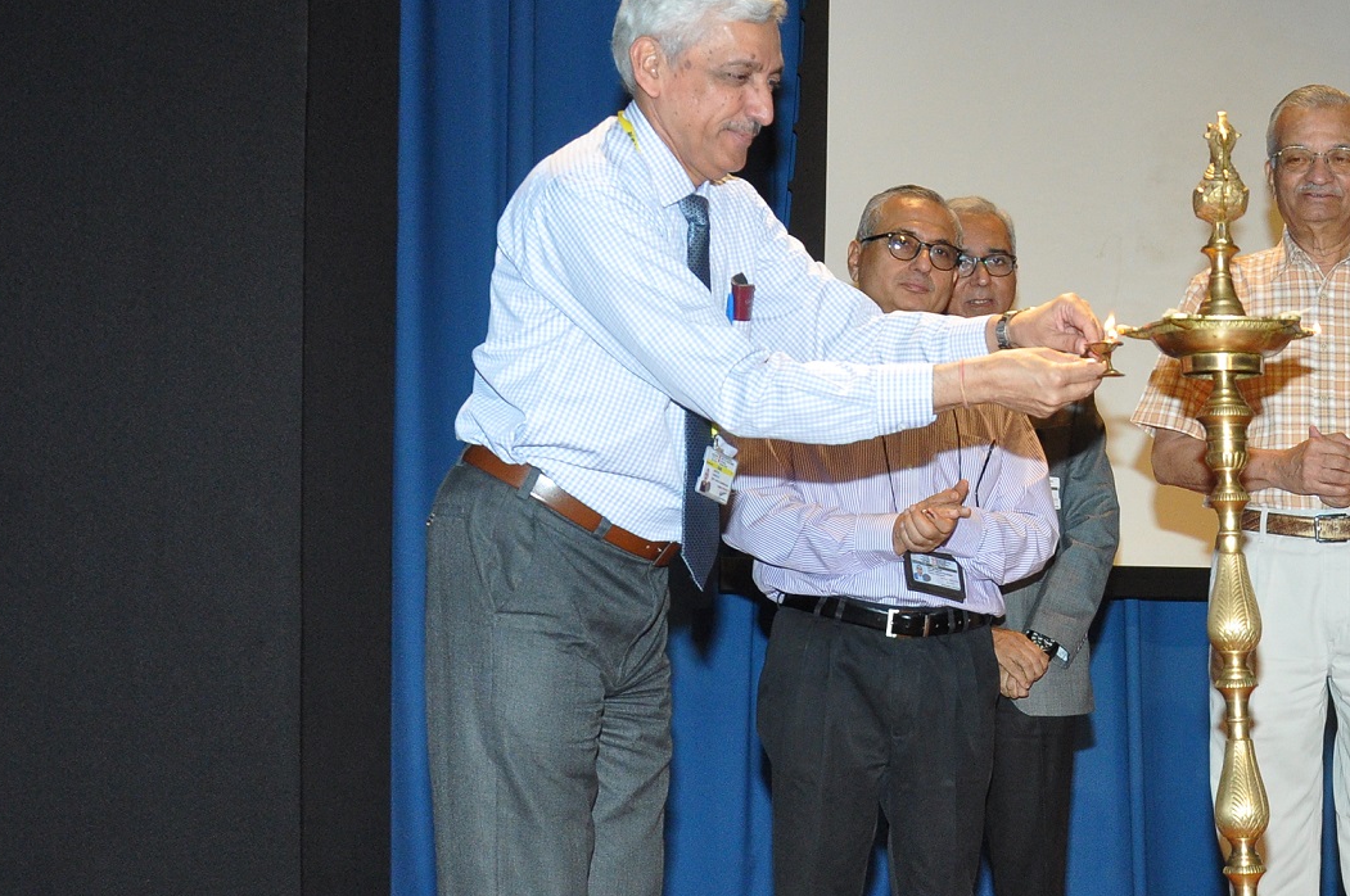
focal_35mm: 63
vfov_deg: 21.4
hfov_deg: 30.0
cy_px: 585
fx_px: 2360
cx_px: 1313
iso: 1250
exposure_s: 1/125
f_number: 5.6
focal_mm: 21
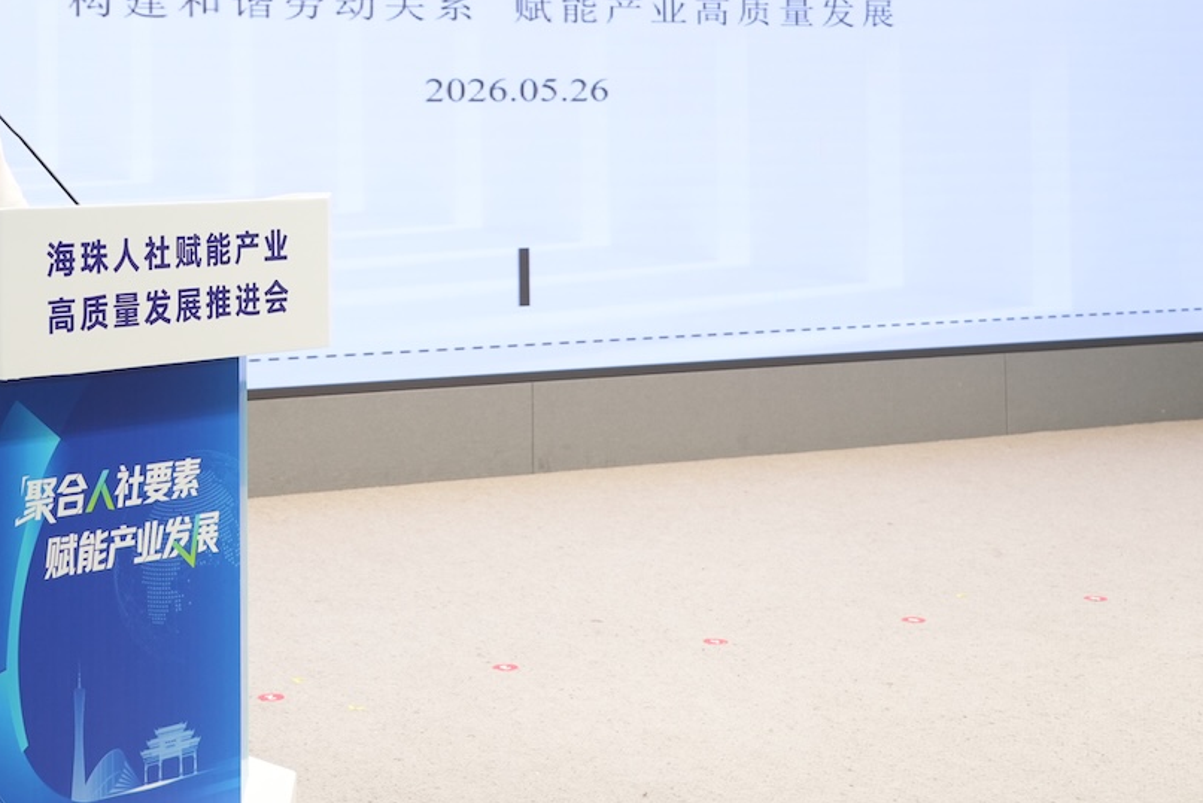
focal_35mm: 63
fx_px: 2106
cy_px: 95
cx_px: 267
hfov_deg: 31.2
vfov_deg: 21.2
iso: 1000
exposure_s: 1/160
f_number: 4
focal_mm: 34
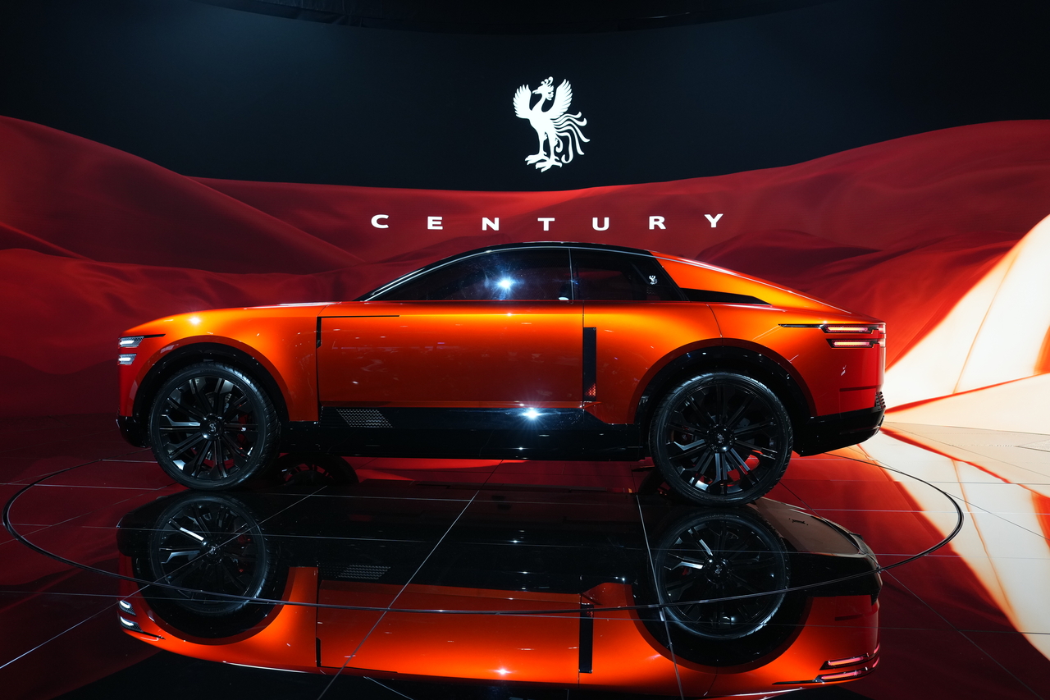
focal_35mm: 29
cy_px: 350
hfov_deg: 63.7
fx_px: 846
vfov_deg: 45.0
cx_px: 525
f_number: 4
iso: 1250
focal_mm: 29
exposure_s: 1/30
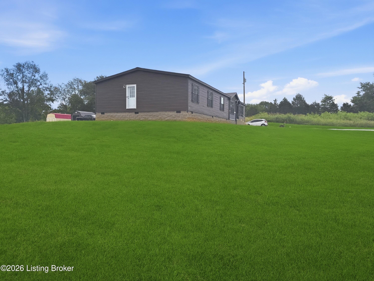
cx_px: 187
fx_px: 259
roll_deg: -2.3
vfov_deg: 56.8
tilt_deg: -2.8
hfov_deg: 71.6
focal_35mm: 24
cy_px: 140
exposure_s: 1/7353
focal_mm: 6.8
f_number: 1.8
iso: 80
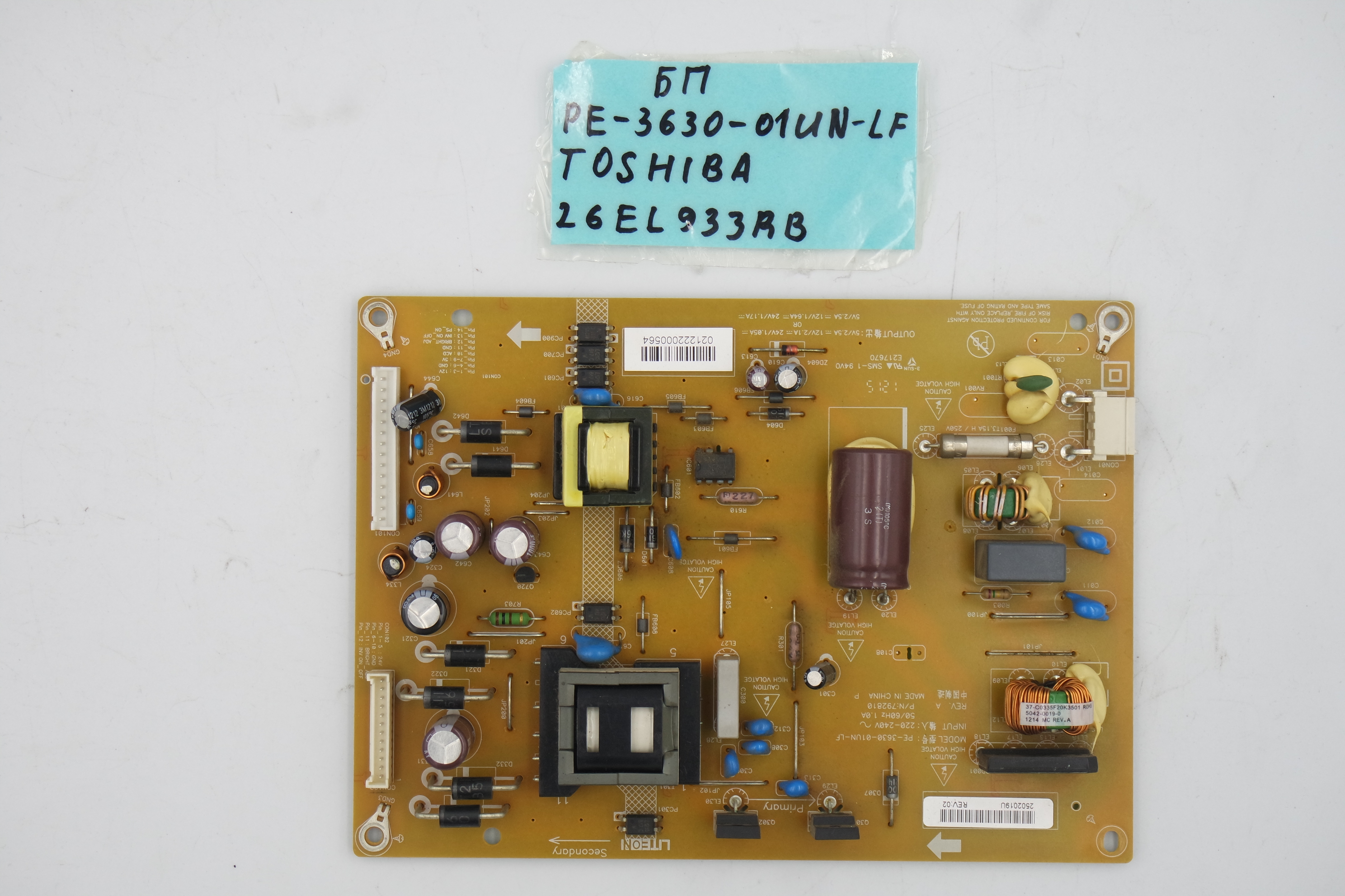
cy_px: 448
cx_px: 672
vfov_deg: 23.0
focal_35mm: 59
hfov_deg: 33.9
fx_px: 2204
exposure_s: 1/125
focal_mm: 22
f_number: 5
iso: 200
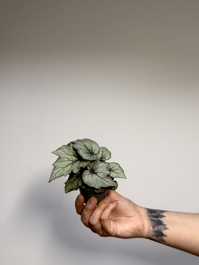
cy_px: 132
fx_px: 368
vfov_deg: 39.7
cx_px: 100
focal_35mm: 48
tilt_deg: +6.2
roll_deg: +0.3
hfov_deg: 30.3
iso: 50
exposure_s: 1/100
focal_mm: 6.76
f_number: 1.78
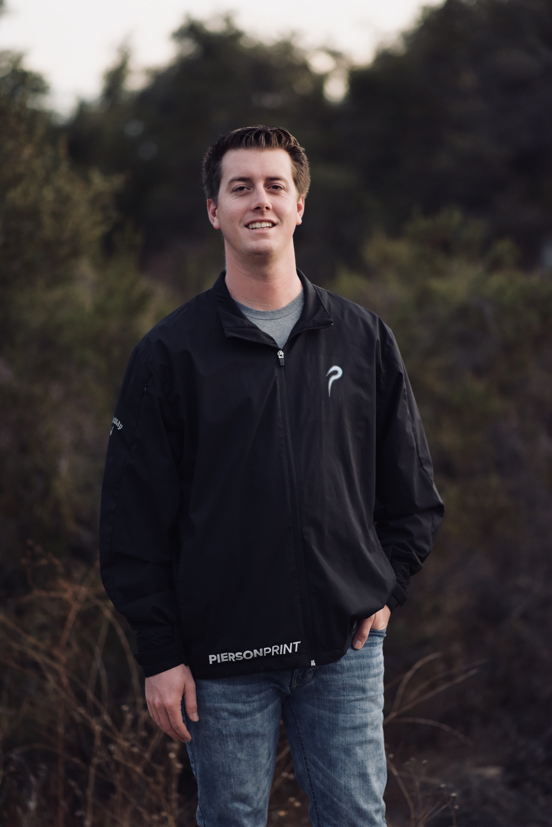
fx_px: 1953
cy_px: 414
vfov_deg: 23.9
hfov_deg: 16.1
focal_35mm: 85
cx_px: 276
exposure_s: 1/1250
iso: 1600
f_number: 1.8
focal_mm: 85
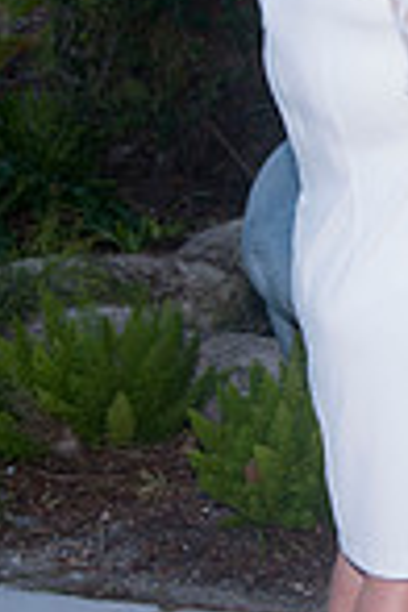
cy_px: 137
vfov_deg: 12.7
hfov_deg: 8.3
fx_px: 2737
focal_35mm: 161
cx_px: 606
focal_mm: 35
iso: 200
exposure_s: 1/250
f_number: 5.6
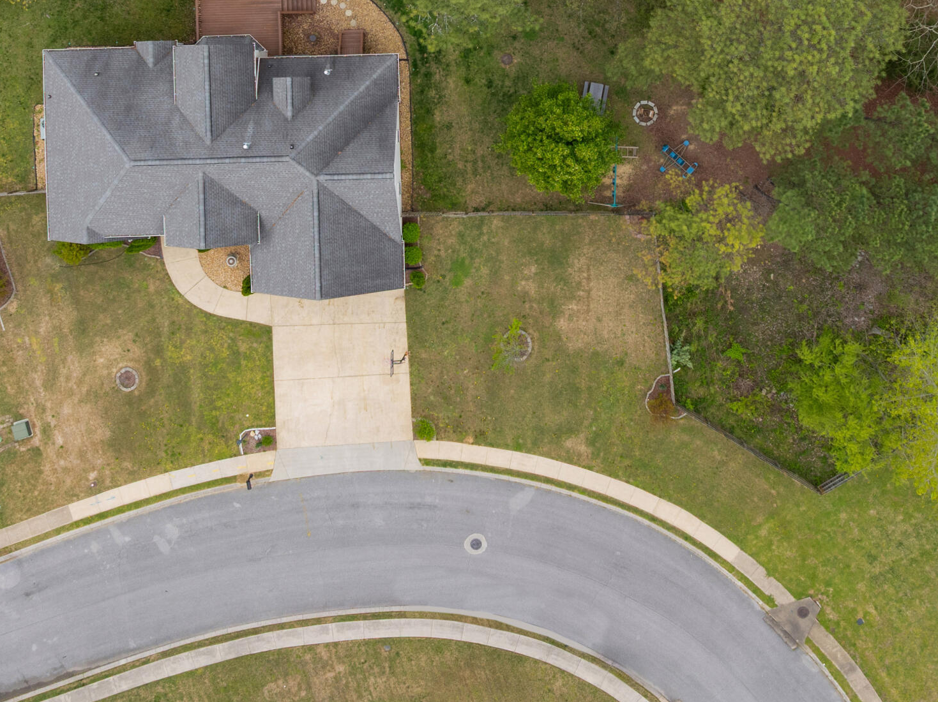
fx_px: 1327
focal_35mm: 49
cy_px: 82
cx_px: 529
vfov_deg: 28.6
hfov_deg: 38.9
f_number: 7.1
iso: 100
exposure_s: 1/100
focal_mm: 12.29
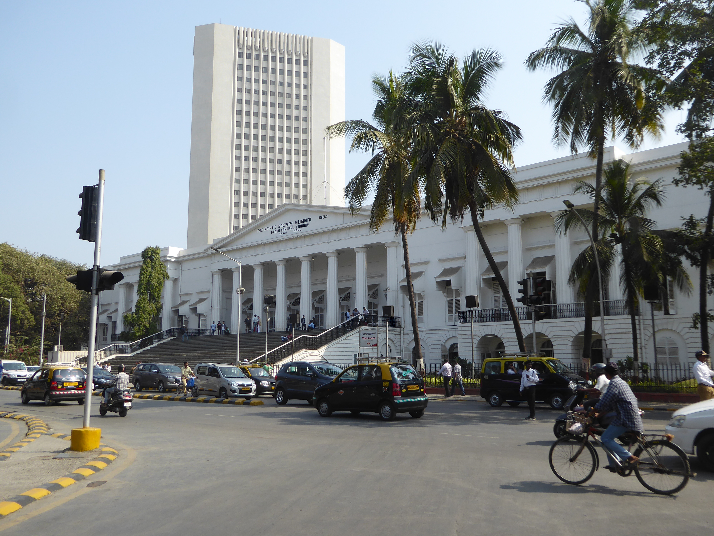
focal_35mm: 32
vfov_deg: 44.2
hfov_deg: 56.8
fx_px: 660
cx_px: 357
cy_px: 268
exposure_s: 1/640
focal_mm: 5.4
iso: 80
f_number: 3.5
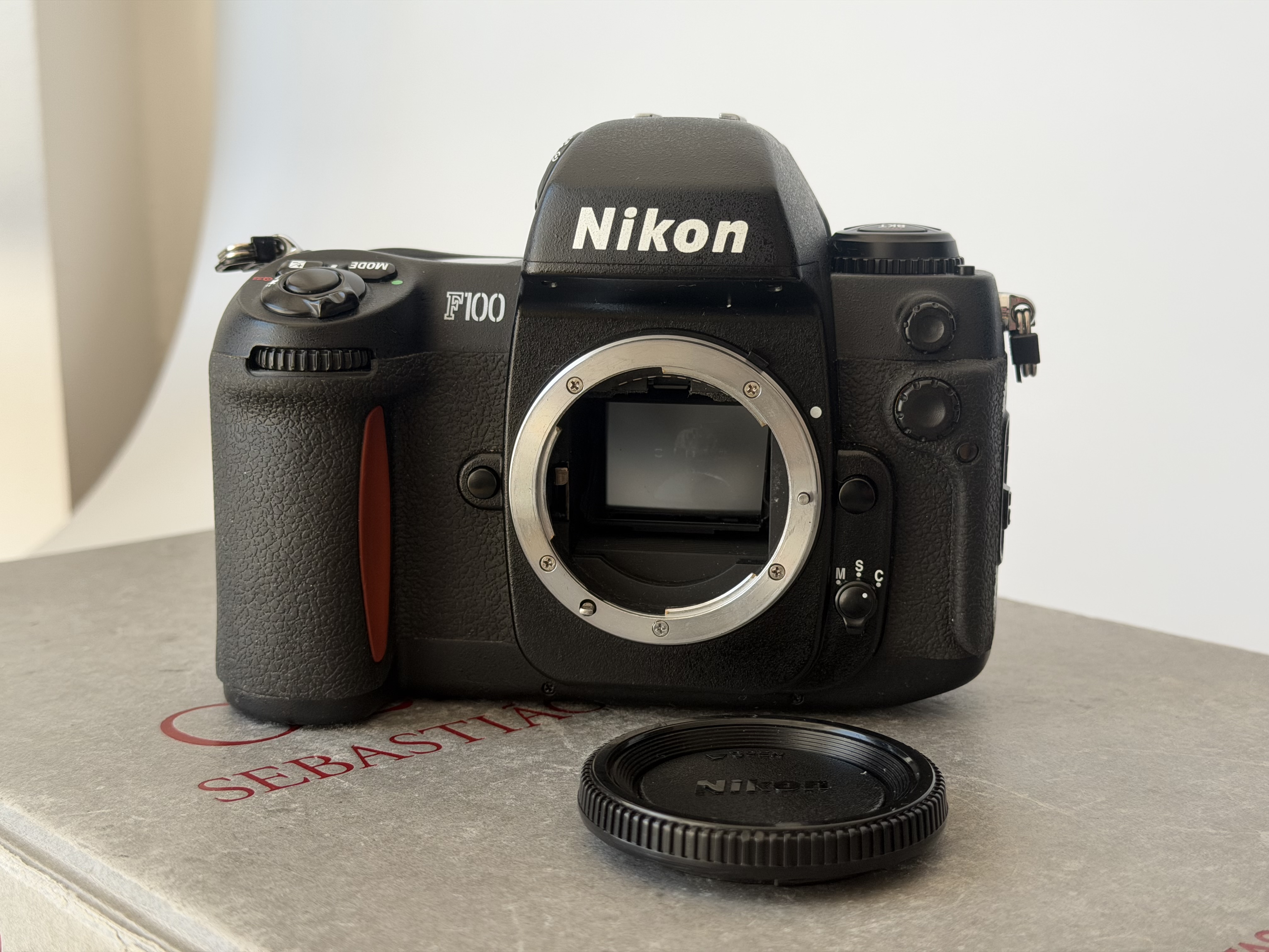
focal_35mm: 48
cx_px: 634
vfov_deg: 30.3
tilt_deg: -12.0
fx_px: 1760
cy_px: 476
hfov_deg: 39.7
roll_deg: +1.3
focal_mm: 6.76
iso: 100
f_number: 1.78
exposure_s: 1/121
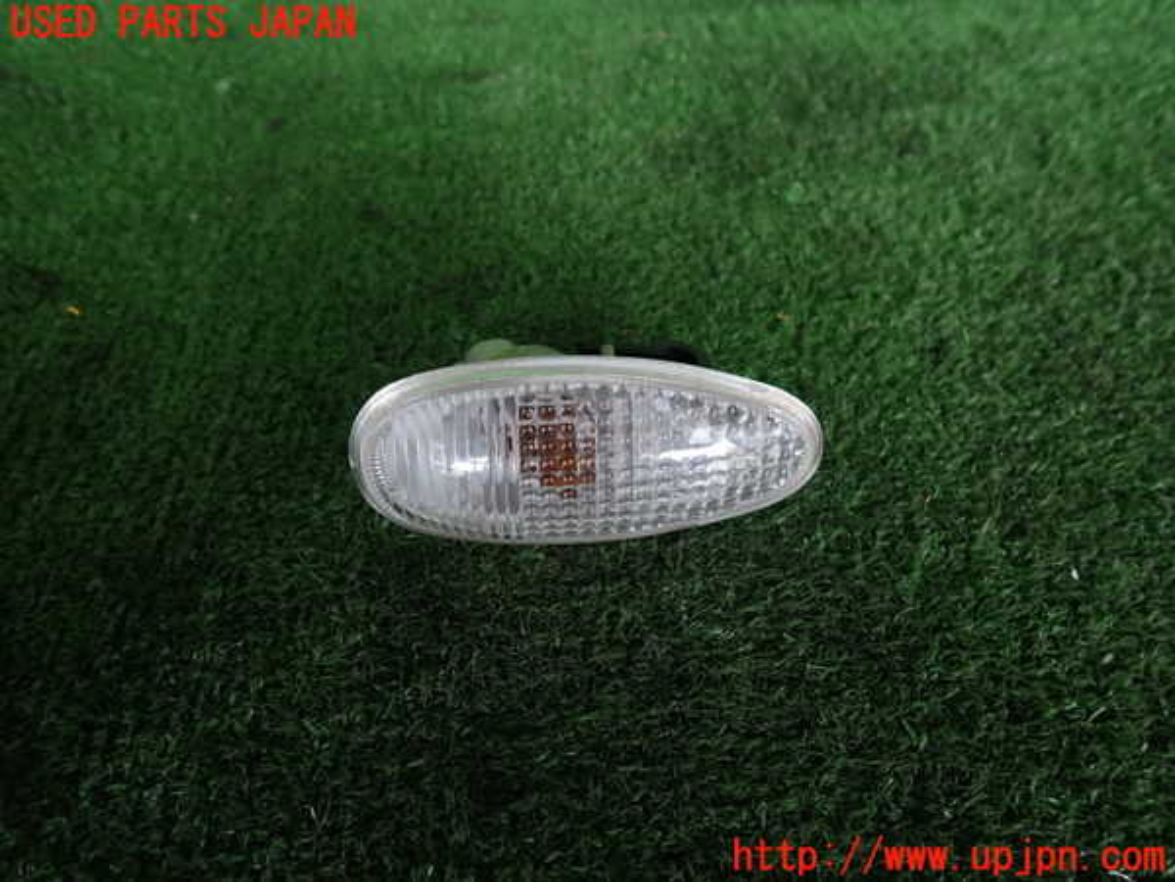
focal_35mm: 25
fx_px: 849
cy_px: 441
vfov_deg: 54.9
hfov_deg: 69.4
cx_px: 588
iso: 200
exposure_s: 1/50
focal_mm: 4.5
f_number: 2
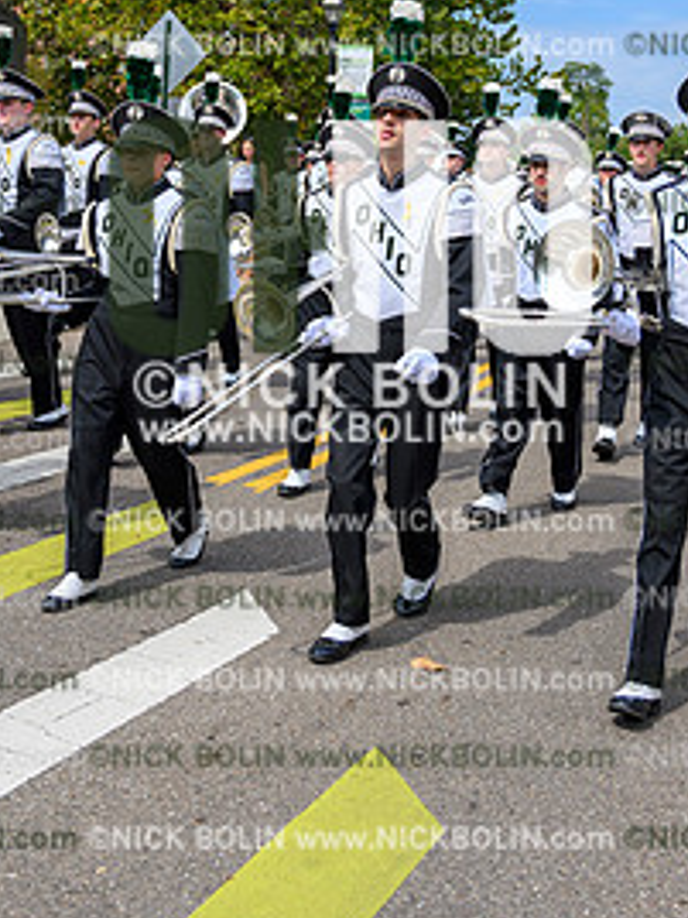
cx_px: 349
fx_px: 1325
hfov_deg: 29.1
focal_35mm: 50
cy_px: 281
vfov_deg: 37.6
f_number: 4
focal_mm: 24
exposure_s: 1/1250
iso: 100
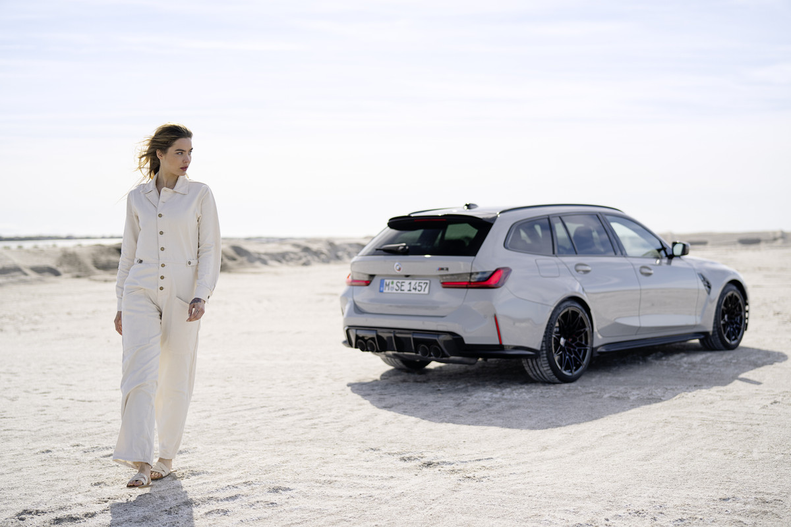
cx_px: 396
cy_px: 264
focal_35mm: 50
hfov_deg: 39.6
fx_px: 1099
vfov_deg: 27.0
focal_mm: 50
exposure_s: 1/1000
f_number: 2
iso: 100
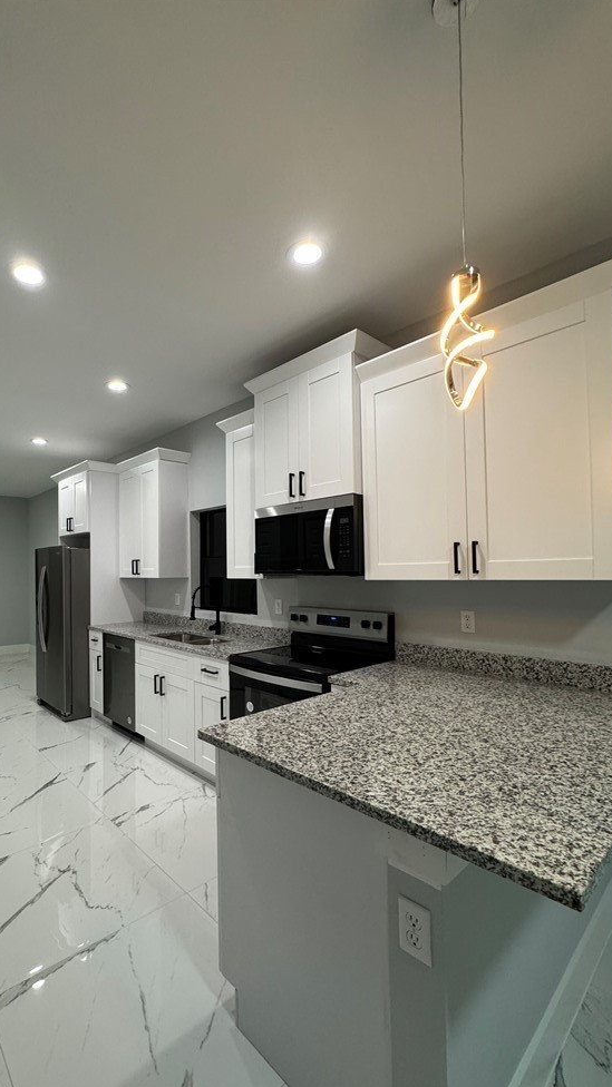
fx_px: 462
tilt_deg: +1.4
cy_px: 564
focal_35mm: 16
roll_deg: +0.8
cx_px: 227
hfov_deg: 66.0
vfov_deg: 99.3
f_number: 2.2
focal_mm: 2.22
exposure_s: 1/120
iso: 250
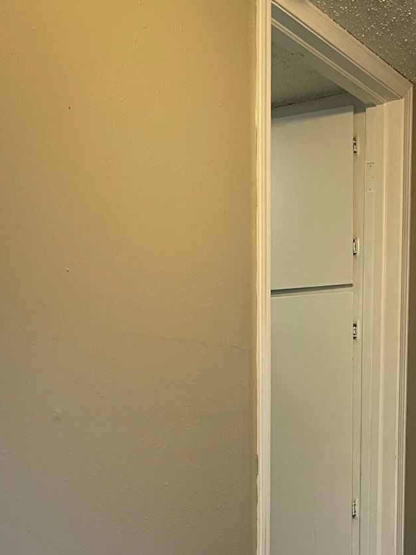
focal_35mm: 60
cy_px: 512
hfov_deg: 24.1
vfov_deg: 30.6
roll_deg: -1.2
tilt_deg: -4.7
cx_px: 325
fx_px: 961
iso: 320
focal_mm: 5.1
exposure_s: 1/60
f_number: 1.6
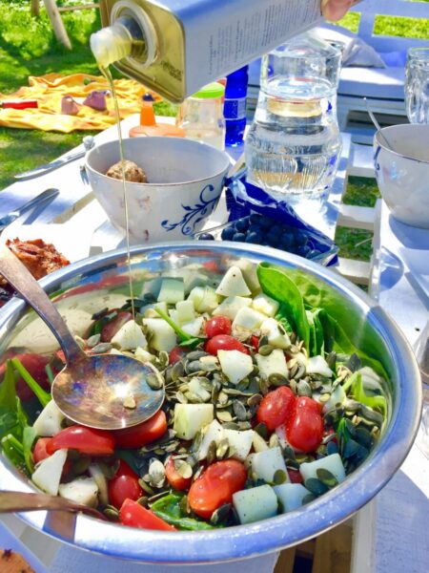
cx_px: 214
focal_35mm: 29
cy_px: 286
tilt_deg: -35.2
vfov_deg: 61.7
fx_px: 479
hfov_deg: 48.2
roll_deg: -0.5
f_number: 2.2
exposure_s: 1/384
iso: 32
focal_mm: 4.15
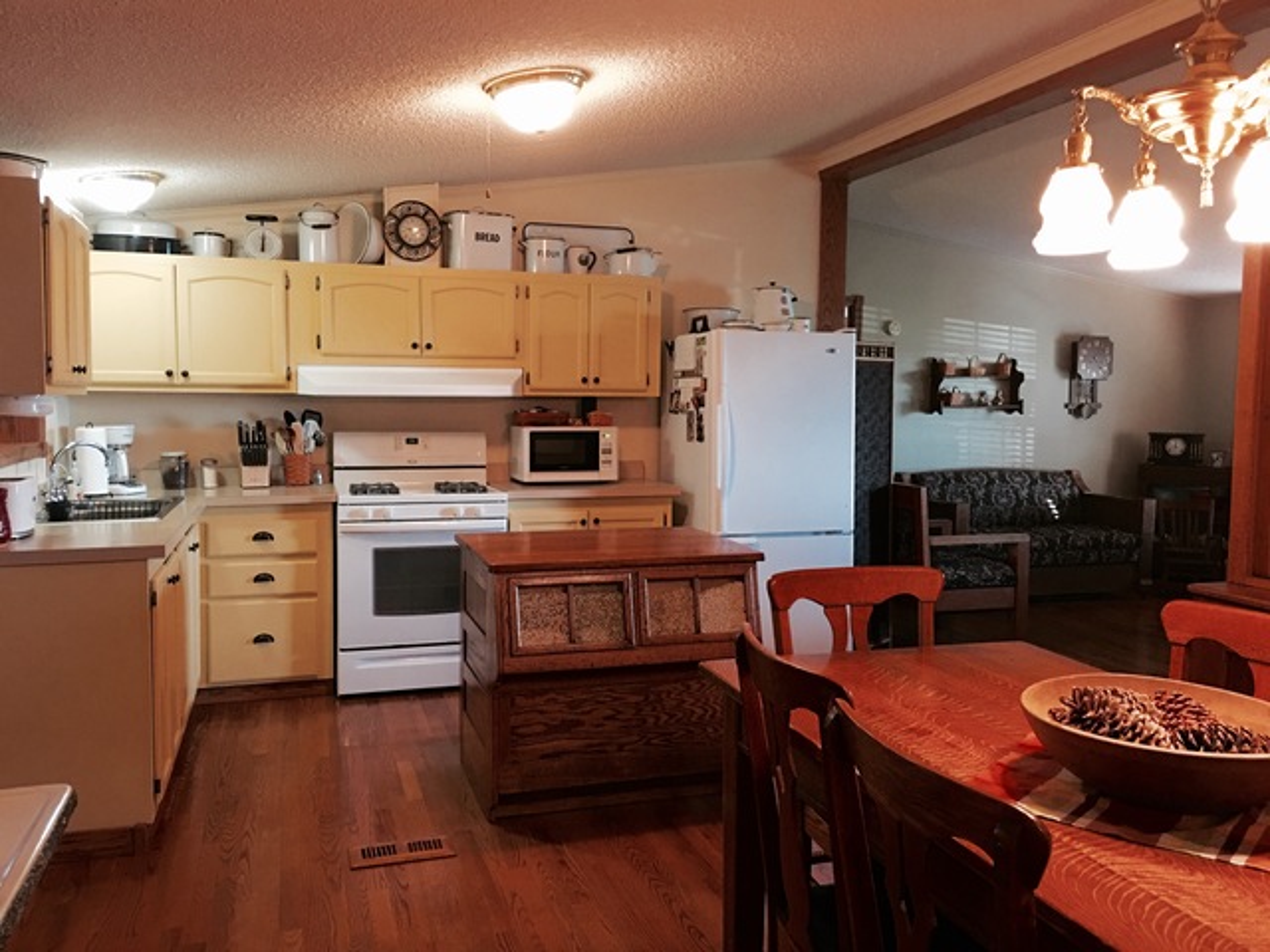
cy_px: 476
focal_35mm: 29
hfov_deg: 61.7
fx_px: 1064
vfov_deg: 48.2
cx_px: 635
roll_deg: -0.8
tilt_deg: -2.1
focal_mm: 4.15
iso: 100
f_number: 2.2
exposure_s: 1/15
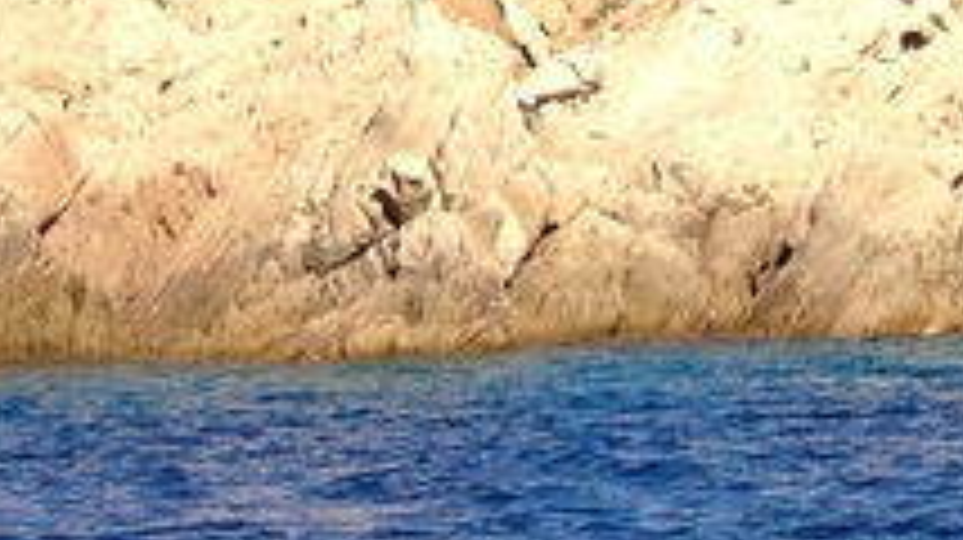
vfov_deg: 5.6
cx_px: 2178
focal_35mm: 214
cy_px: -94
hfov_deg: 9.2
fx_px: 5460
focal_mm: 4.28
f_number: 2.4
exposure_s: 1/1783
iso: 64
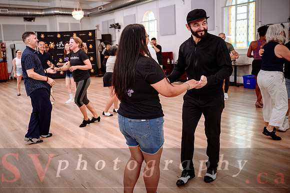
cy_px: 79
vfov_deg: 41.2
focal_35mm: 32
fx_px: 256
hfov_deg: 58.6
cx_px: 119
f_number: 2.8
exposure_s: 1/250
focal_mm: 27
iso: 1000
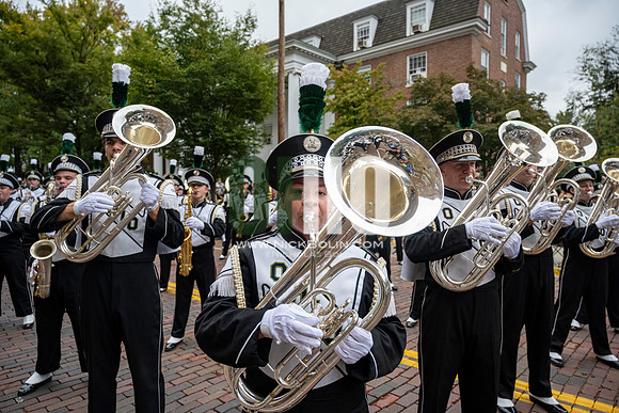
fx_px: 413
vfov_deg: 53.2
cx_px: 310
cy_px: 206
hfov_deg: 73.7
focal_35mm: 24
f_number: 4
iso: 640
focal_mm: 24
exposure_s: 1/1600
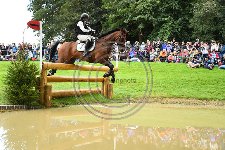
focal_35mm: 46
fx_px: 287
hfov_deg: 42.8
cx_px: 112
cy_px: 75
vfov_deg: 29.2
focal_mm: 46
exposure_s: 1/1600
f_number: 4.2
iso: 3200
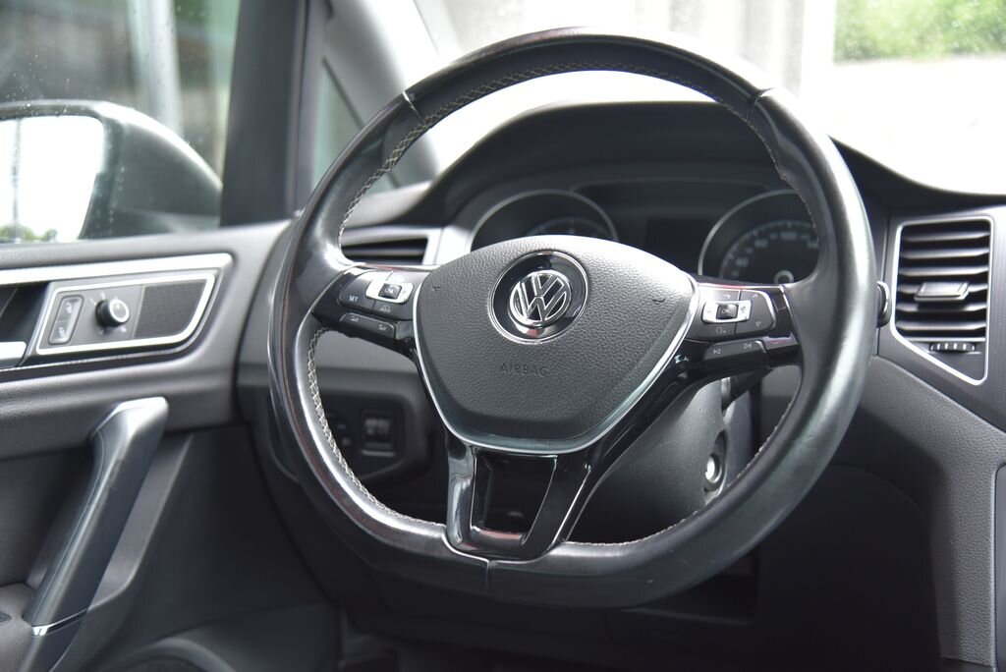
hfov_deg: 42.7
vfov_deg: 29.3
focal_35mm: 46
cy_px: 336
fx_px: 1286
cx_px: 503
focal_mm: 46
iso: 500
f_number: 4
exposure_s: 1/30
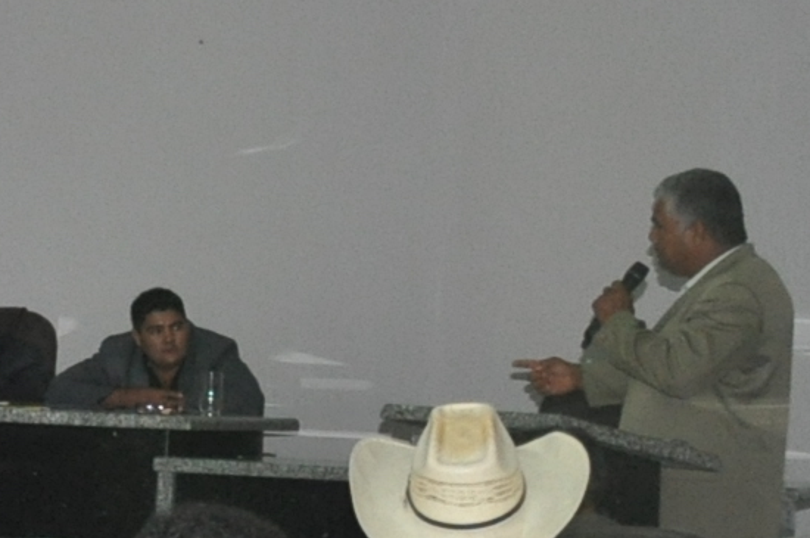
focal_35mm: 158
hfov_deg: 10.5
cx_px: -1330
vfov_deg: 8.7
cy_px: 252
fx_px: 3550
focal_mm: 18
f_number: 4
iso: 800
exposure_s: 1/60
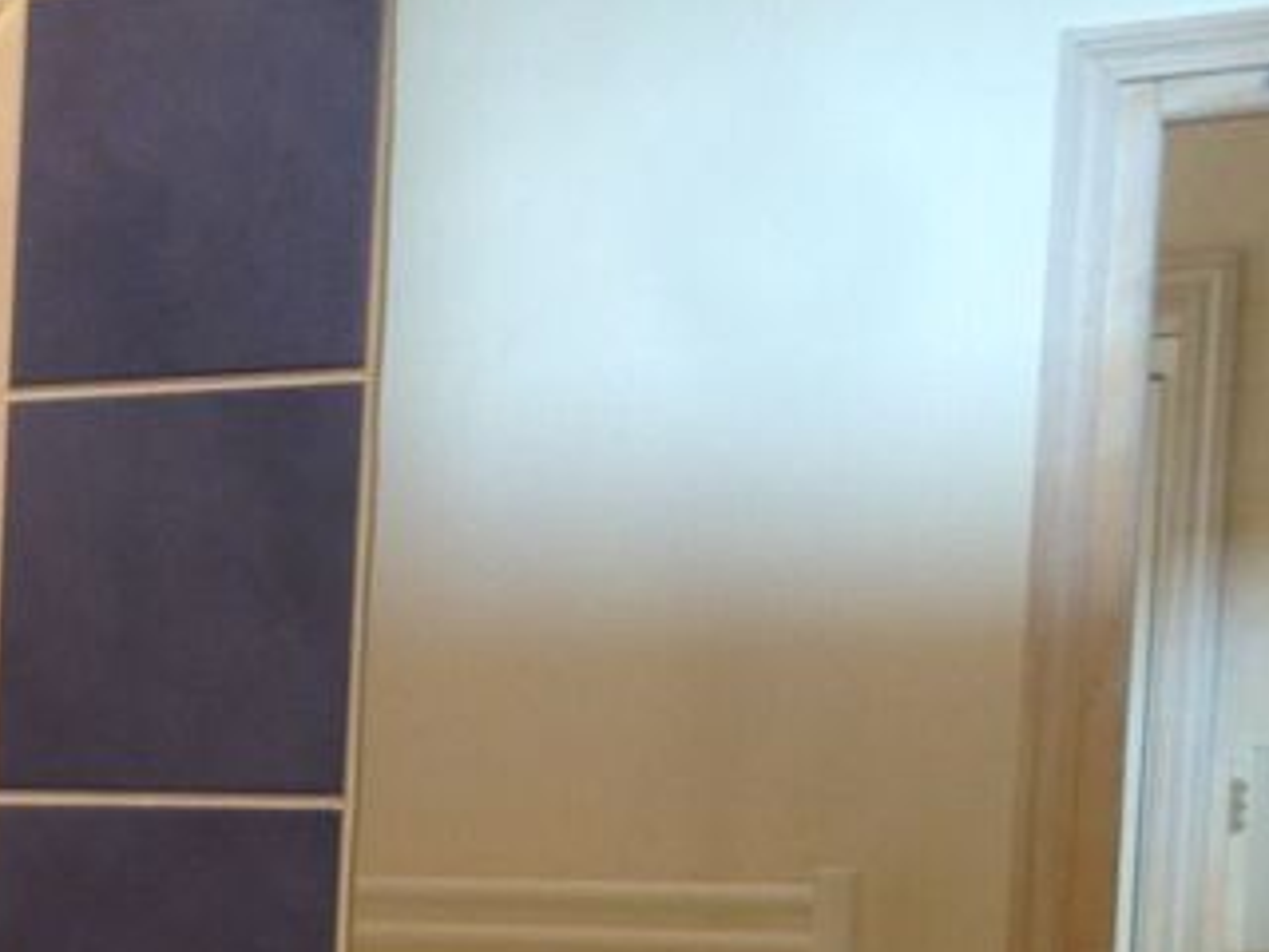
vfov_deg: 14.1
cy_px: 1027
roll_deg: -3.4
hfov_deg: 18.4
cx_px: -79
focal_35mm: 103
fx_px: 3776
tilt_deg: +0.1
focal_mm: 4.12
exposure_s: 1/20
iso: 50
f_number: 2.4
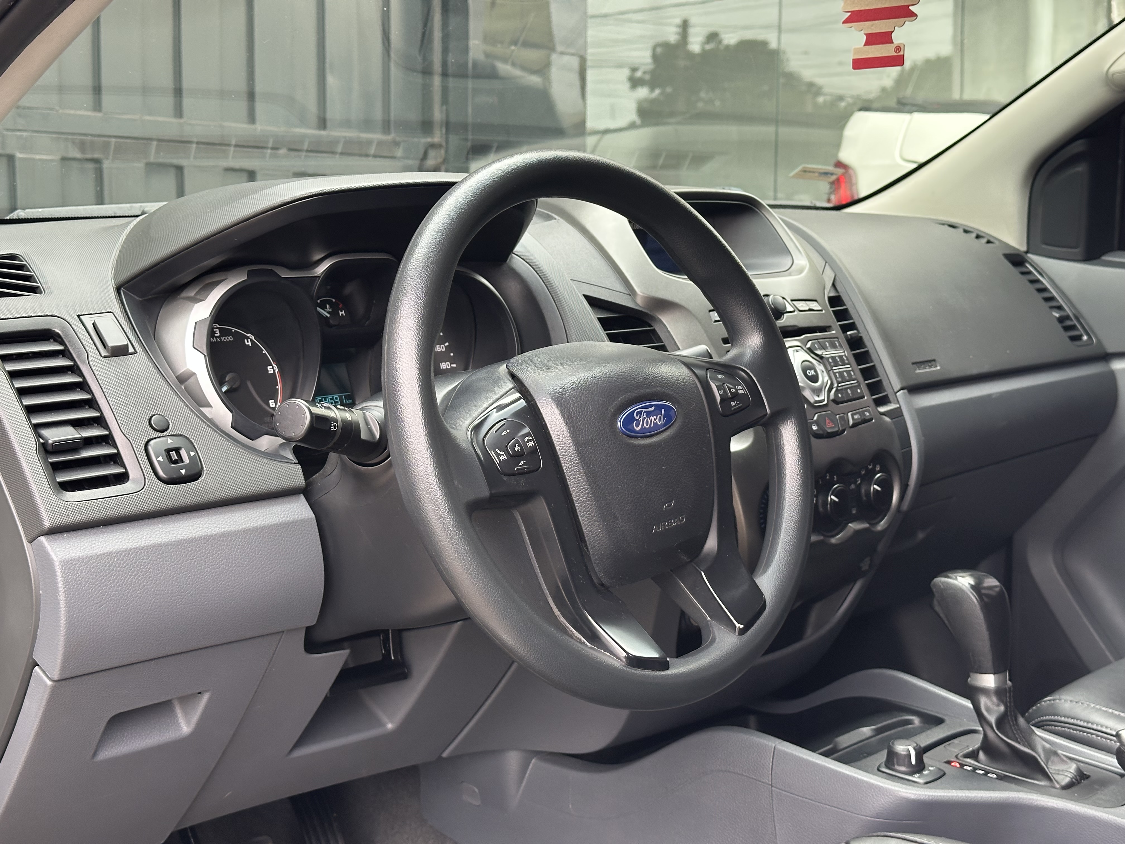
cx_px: 562
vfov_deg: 30.3
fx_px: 1560
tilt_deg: -6.2
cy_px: 422
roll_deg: -0.8
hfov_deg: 39.7
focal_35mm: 48
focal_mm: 6.86
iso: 125
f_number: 1.78
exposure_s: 1/60
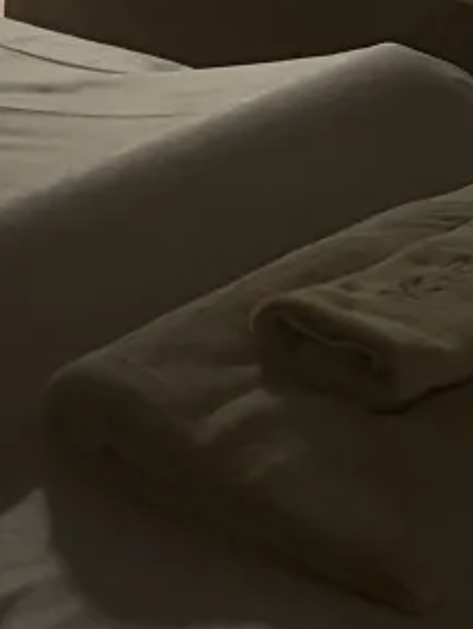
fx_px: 2347
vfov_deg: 14.7
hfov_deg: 11.5
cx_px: 401
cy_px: -147
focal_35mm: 129
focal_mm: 5.96
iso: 1000
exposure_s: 1/23
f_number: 1.6
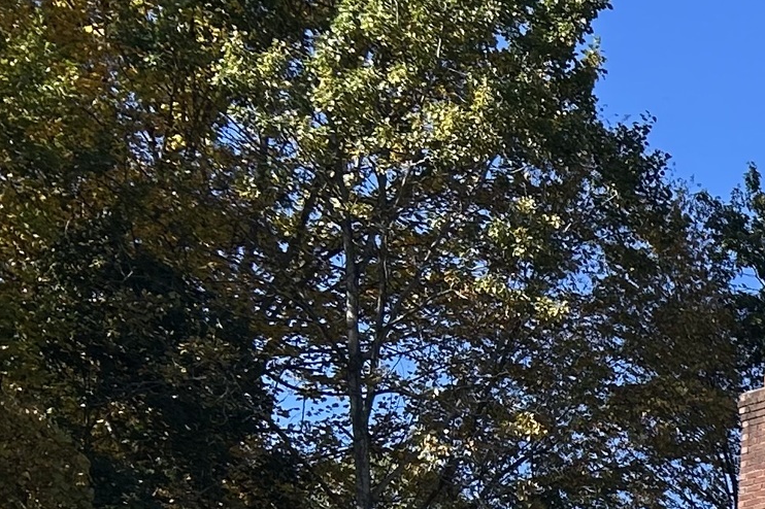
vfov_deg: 11.6
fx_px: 2379
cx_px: 1517
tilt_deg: +11.1
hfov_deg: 15.0
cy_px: 830
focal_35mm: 112
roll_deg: +0.3
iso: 50
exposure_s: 1/1972
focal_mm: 5.7
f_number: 1.5
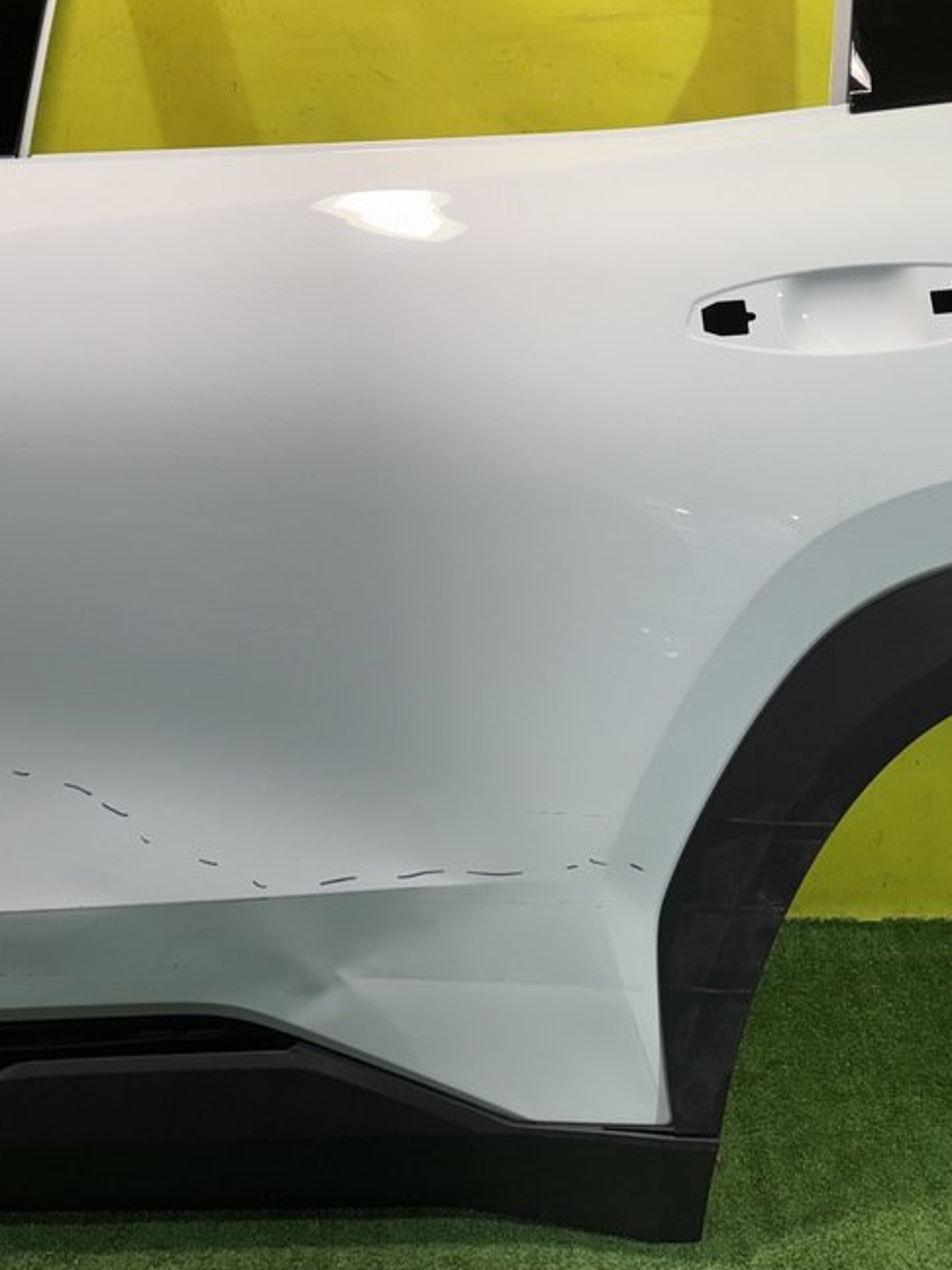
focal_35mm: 38
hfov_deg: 37.7
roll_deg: -0.1
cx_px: 473
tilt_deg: -9.2
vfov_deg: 47.9
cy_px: 391
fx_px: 1394
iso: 50
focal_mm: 6.76
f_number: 1.78
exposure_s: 1/121
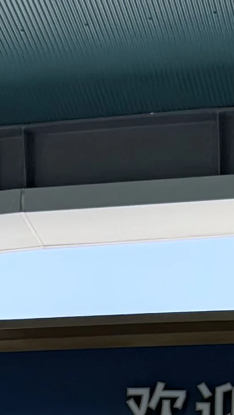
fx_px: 1676
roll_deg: -0.1
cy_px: 878
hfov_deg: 7.8
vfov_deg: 12.2
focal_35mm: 152
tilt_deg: +5.7
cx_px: 345
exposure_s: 1/1901
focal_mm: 6.76
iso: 80
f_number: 1.78
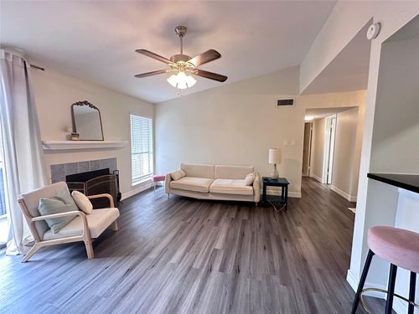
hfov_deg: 102.1
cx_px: 210
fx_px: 169
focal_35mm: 14
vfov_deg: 85.7
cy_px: 157
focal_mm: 2.22
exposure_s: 1/60
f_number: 2.2
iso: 500
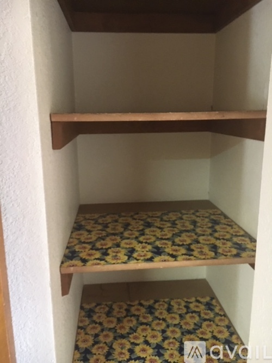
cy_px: 182
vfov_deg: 61.7
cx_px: 136
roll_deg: +0.4
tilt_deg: -9.4
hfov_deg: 48.2
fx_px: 304
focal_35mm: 29
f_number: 2.2
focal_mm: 4.15
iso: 250
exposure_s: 1/15
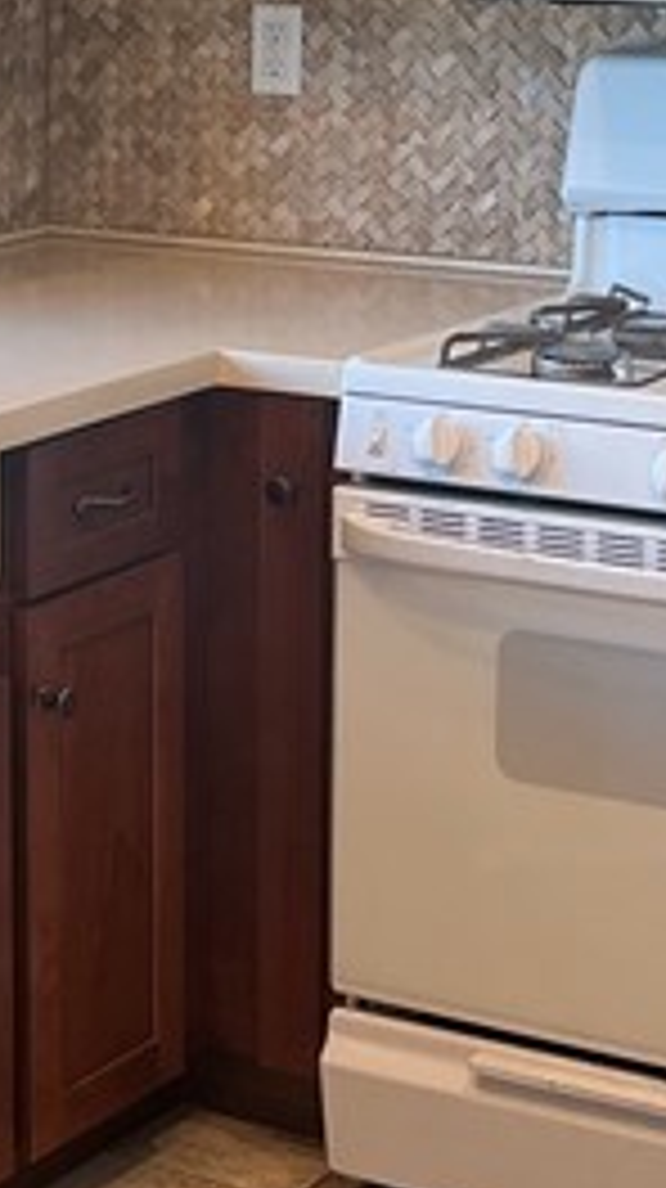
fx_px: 3462
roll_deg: +0.9
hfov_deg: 10.8
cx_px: -144
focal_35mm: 110
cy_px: 346
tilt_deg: -10.3
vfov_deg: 19.4
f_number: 1.6
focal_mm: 5.1
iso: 80
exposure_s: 1/120
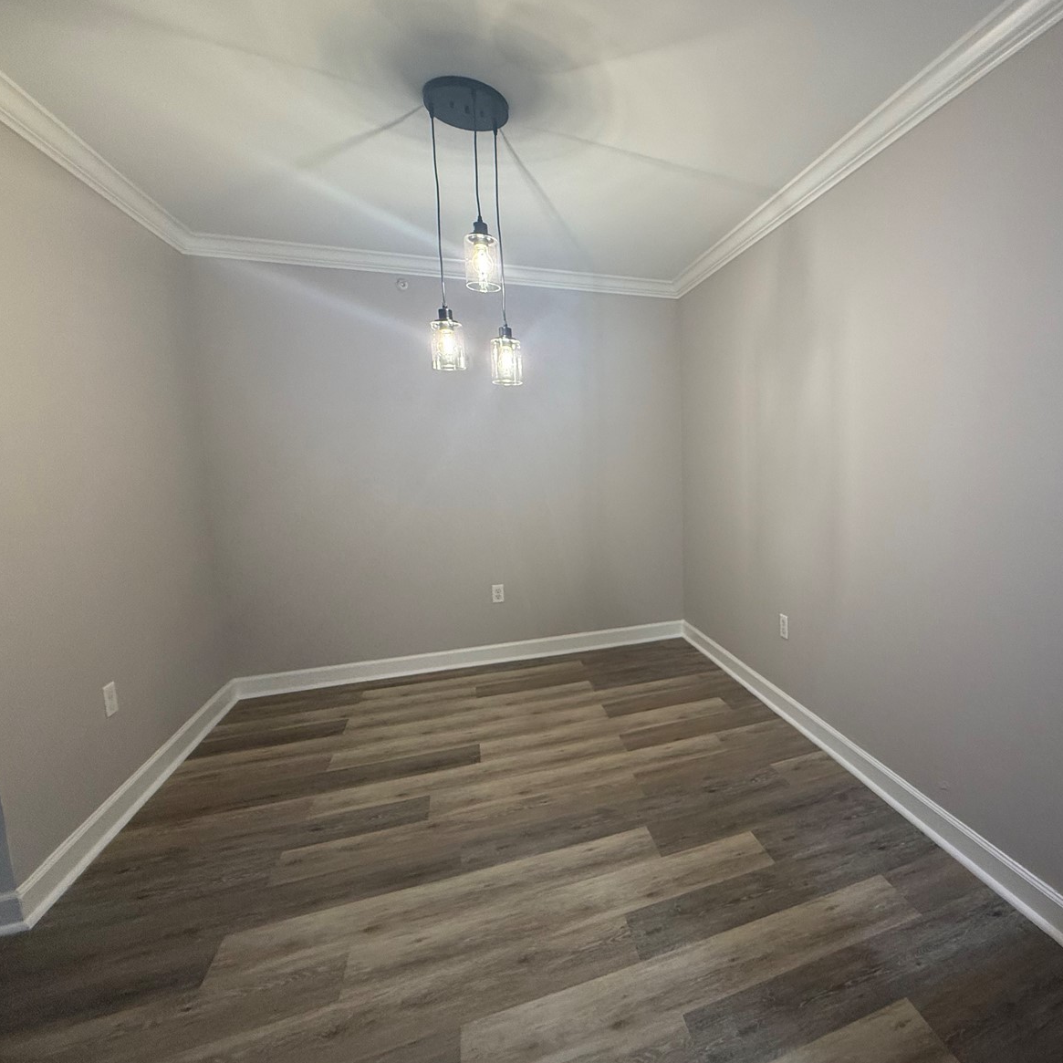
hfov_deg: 81.1
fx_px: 591
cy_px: 529
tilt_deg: -7.5
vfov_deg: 84.0
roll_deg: +0.9
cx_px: 710
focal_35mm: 17
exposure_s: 1/120
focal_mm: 2.22
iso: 320
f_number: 2.2
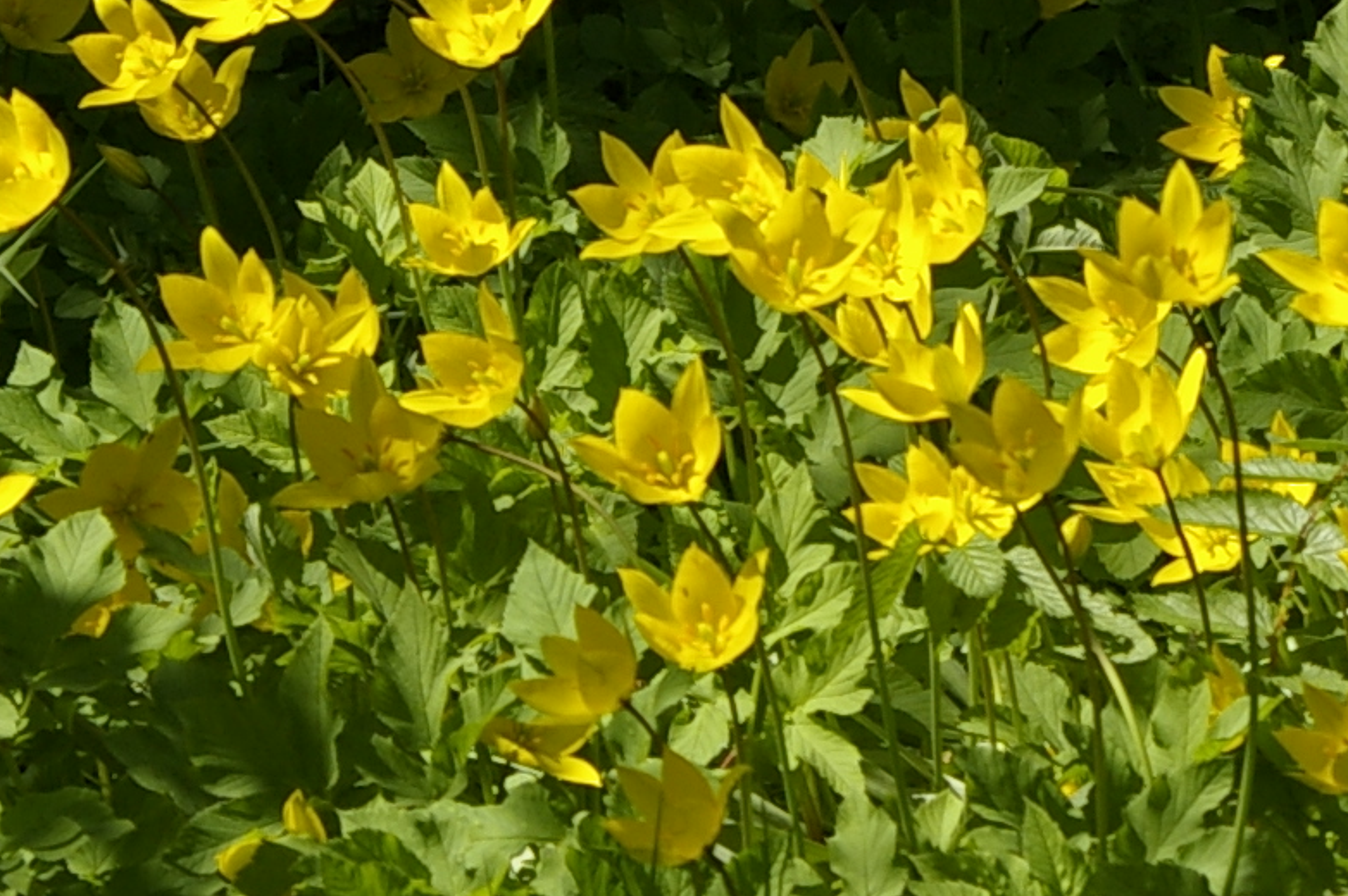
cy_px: -38
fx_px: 19005
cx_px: 1584
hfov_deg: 4.1
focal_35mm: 508
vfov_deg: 2.7
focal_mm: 88
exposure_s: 1/320
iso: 200
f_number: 8
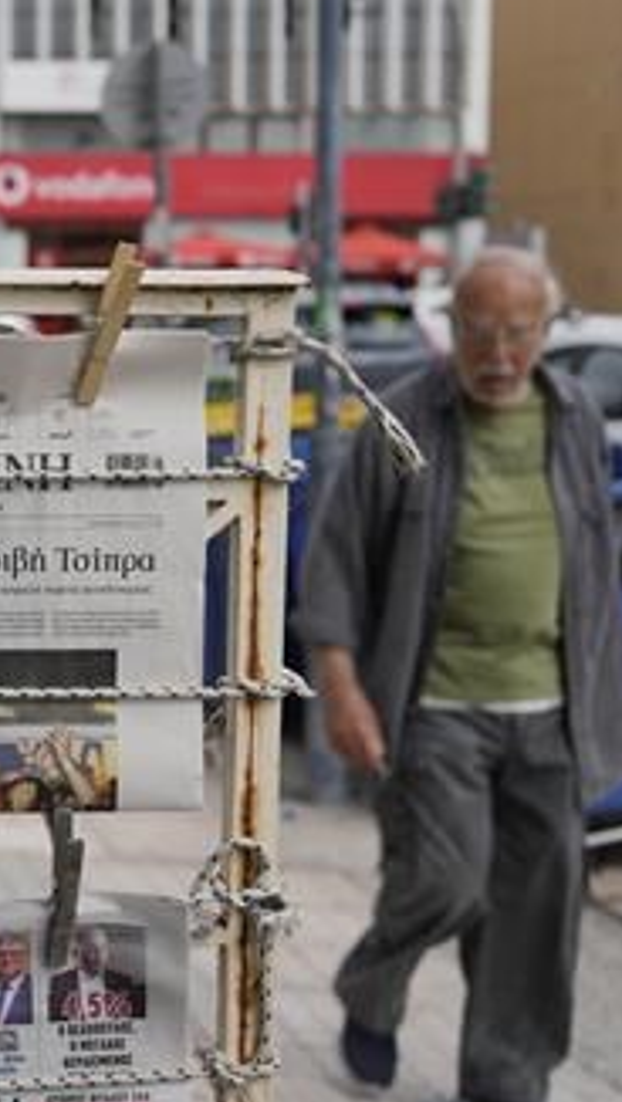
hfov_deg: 14.8
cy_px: 458
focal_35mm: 73
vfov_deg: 28.9
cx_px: -429
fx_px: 2135
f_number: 4.5
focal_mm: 35
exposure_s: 1/800
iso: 100
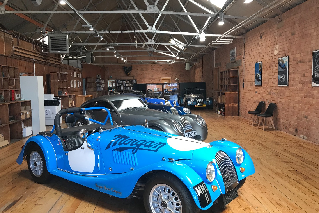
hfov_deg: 61.9
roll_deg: +1.3
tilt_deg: -3.8
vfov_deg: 43.6
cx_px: 160
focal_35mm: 30
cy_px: 114
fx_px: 266
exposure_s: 1/33
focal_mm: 3.99
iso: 25
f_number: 1.8
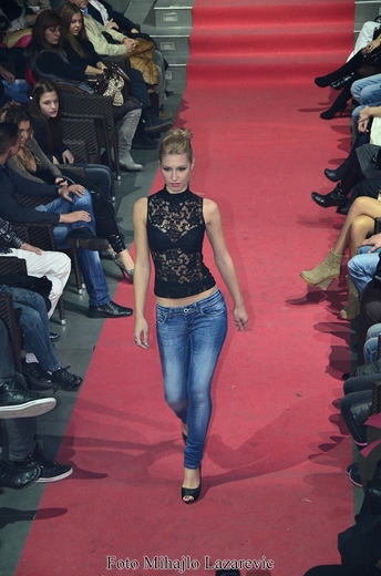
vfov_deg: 19.5
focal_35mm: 105
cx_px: 190
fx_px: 1676
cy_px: 288
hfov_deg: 13.0
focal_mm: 70
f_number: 5.6
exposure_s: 1/80
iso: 640
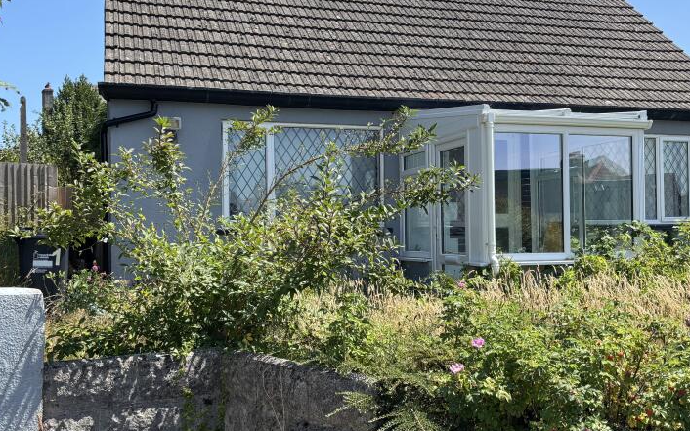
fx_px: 752
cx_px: 367
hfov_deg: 49.3
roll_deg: +0.4
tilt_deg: +1.1
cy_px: 215
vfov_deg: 32.0
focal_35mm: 40
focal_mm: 5.96
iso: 50
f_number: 1.6
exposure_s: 1/1912
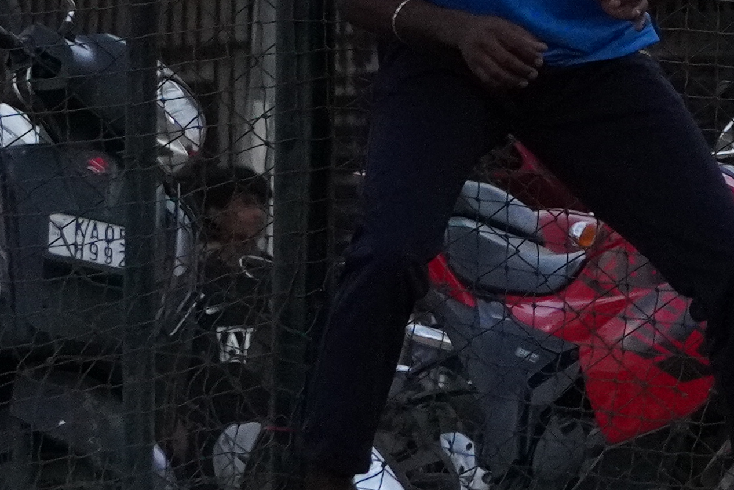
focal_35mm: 916
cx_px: 1157
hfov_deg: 2.2
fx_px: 18685
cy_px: -210
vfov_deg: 1.5
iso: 4000
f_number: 7.1
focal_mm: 129
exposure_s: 1/1000
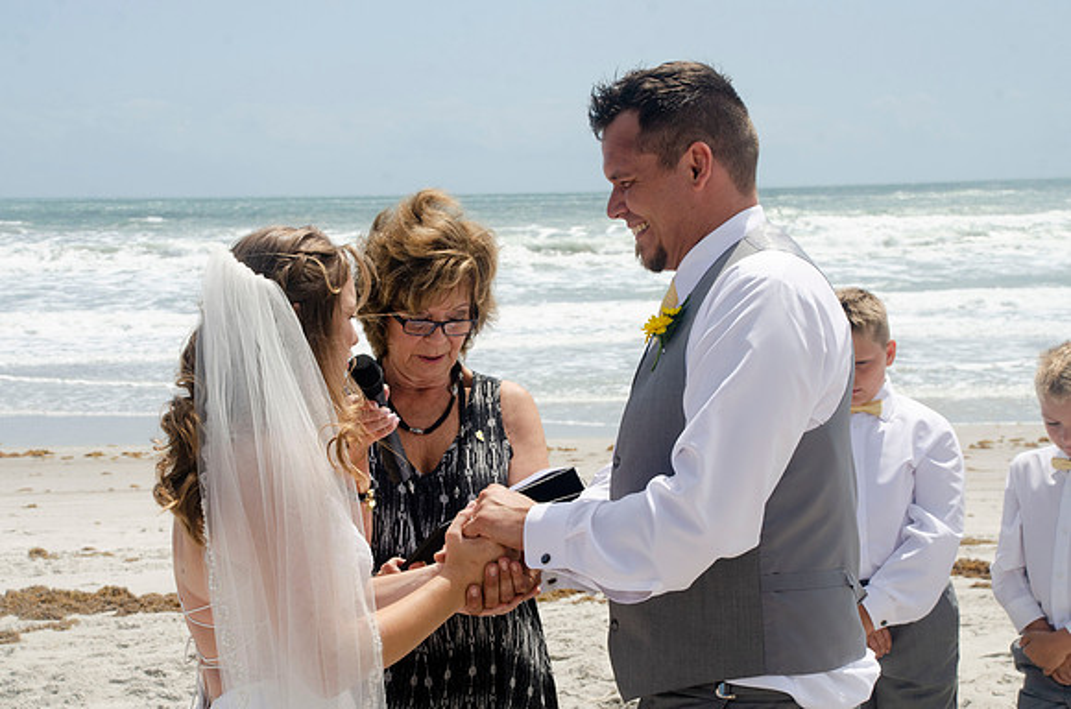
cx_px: 536
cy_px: 354
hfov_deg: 28.1
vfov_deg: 18.8
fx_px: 2137
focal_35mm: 72
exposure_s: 1/250
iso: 100
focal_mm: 48
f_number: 11
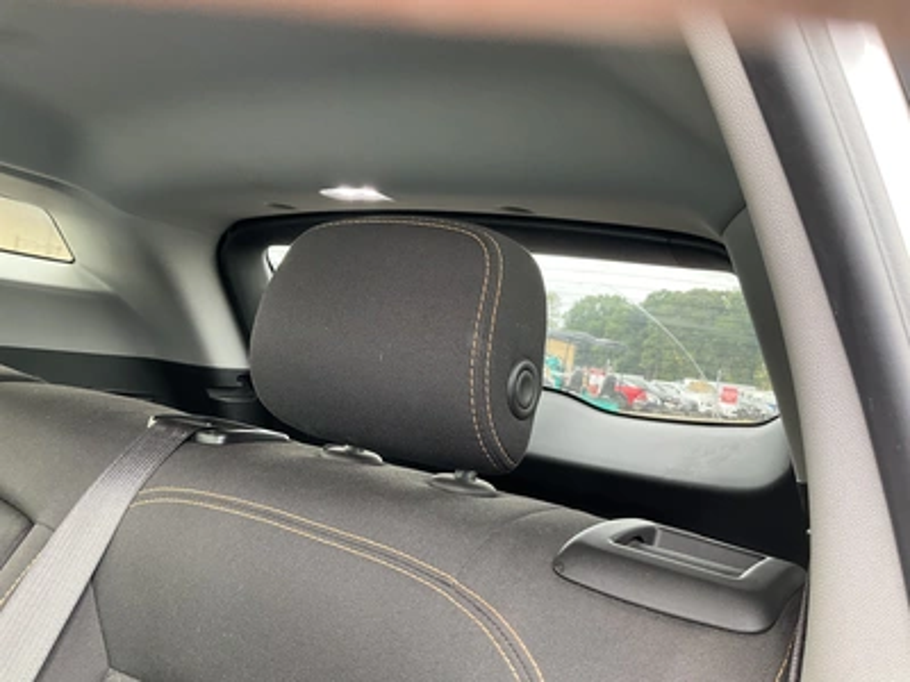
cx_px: 455
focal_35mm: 29
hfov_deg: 61.7
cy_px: 341
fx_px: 762
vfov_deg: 48.2
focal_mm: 3
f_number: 1.8
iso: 80
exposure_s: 1/60
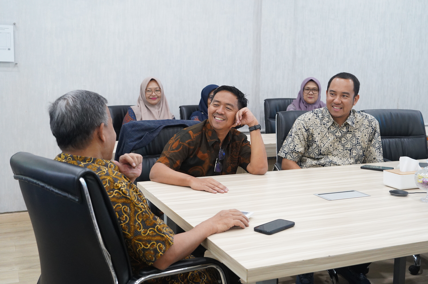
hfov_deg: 46.4
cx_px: 214
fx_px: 499
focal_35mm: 42
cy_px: 142
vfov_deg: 31.8
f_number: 5.6
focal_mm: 42
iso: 5000
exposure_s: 1/125
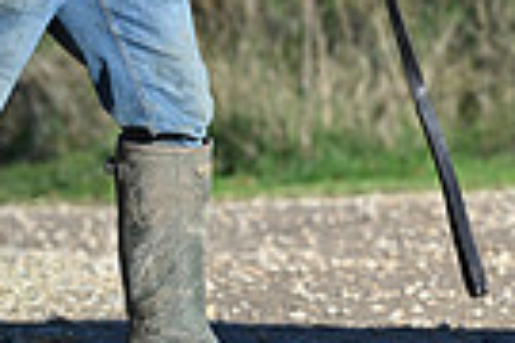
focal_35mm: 623
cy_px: -261
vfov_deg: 2.2
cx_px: 1053
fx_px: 8912
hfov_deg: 3.3
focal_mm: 145
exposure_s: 1/1250
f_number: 4.5
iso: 280
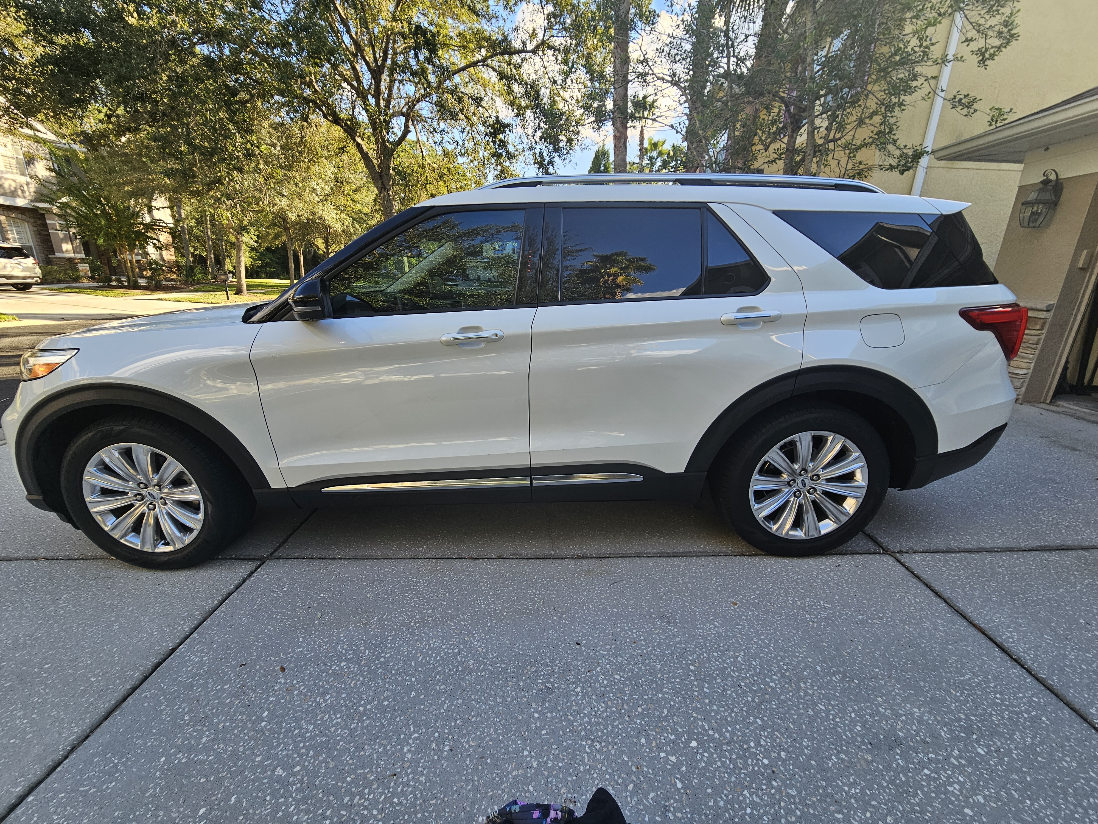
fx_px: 412
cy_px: 412
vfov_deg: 89.9
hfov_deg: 106.2
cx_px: 549
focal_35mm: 13
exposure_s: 1/235
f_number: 2.2
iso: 50
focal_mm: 2.2
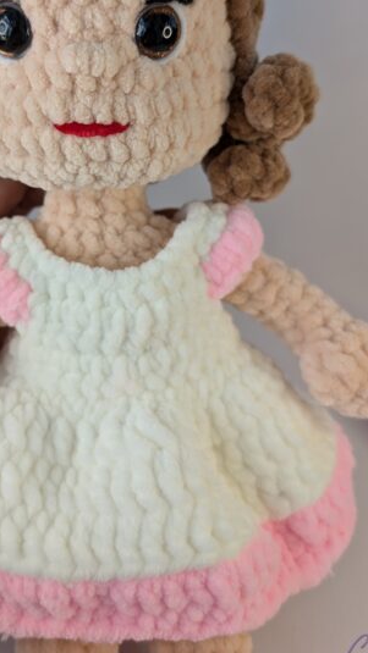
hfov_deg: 29.9
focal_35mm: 39
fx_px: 676
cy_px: 212
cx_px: 90
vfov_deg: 50.6
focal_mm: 6.9
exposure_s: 1/39.8
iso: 24
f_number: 1.68
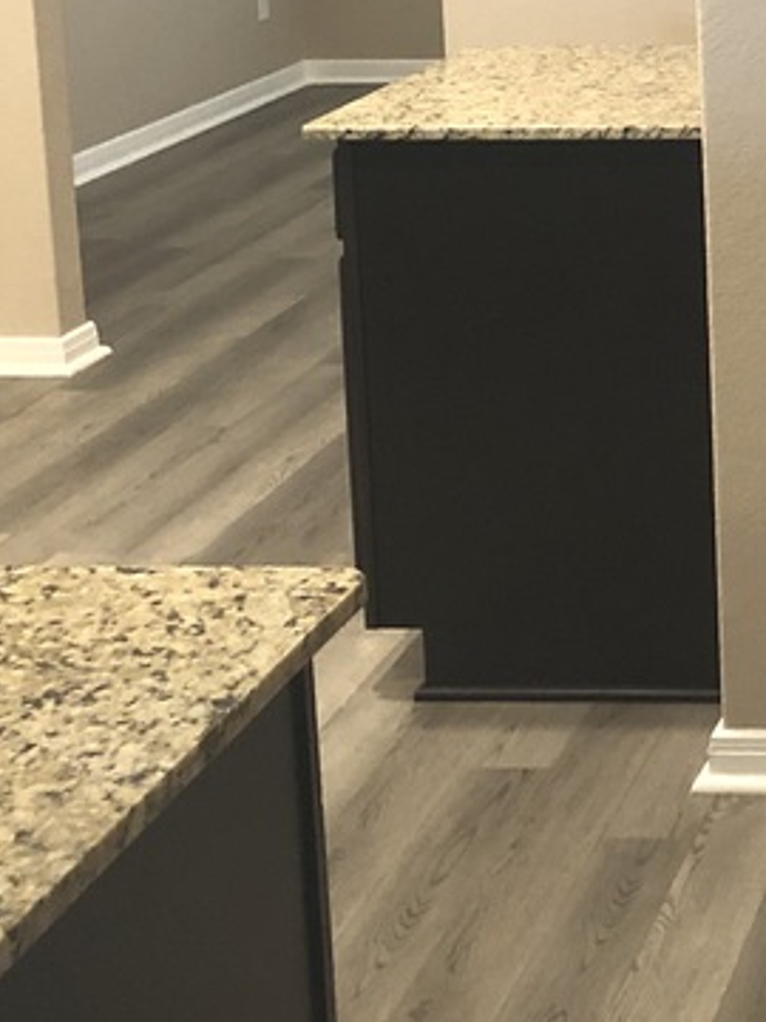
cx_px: 1135
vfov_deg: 22.3
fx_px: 2478
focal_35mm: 84
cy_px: -20
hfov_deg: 16.1
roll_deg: +1.8
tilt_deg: -7.1
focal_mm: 3.99
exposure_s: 1/15
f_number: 1.8
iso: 64
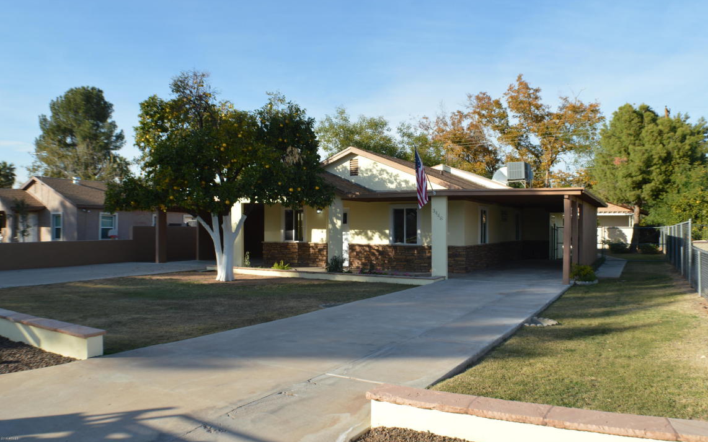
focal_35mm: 34
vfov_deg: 37.3
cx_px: 357
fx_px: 656
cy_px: 215
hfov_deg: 56.7
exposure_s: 1/200
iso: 100
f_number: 7.1
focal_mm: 22
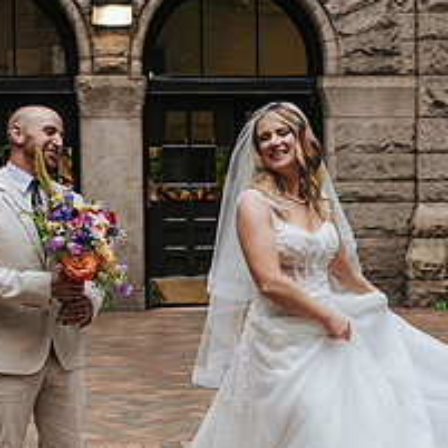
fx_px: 1464
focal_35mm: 100
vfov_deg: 17.3
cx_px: 238
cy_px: 301
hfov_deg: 17.4
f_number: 3.2
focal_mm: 35
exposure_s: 1/320
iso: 450
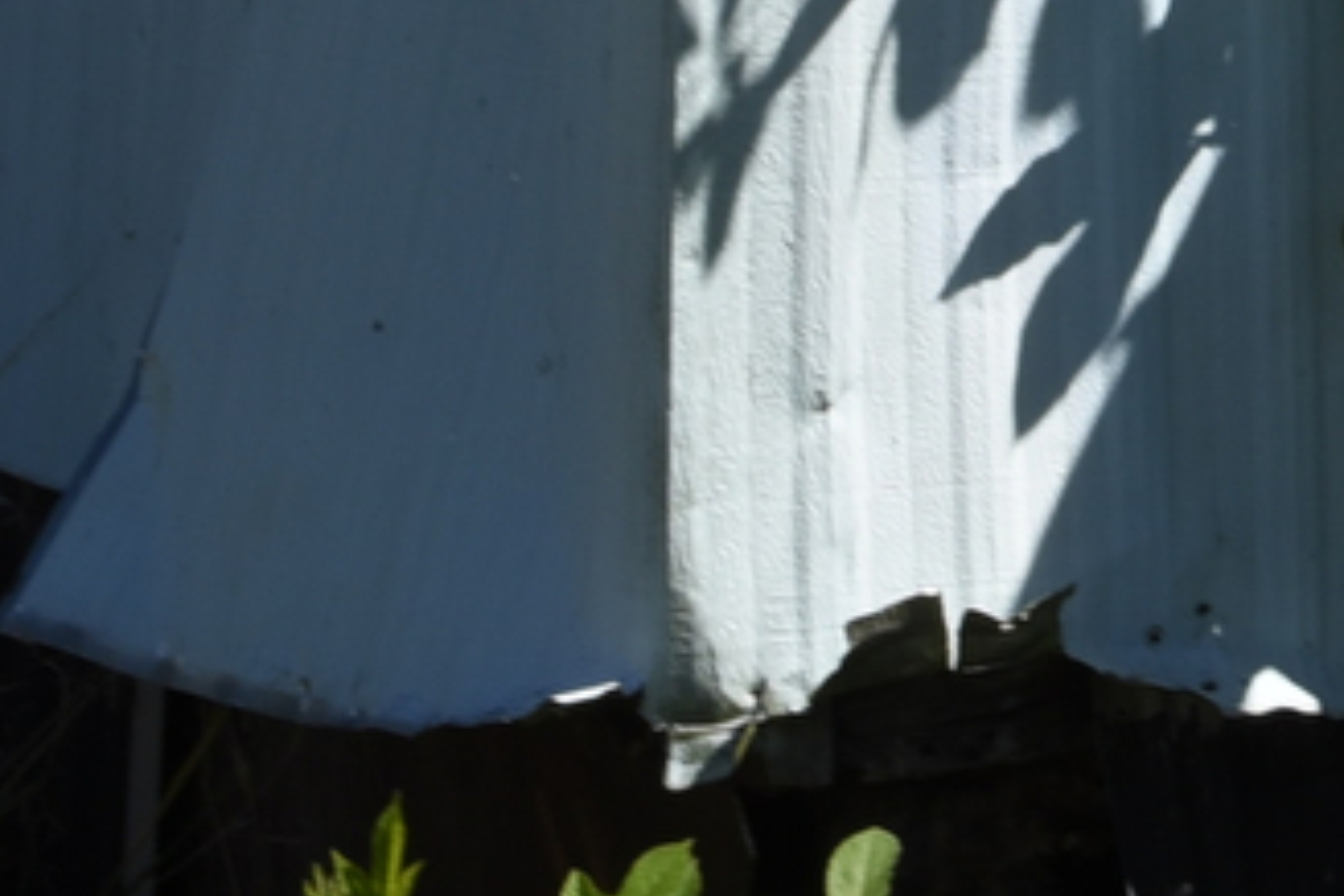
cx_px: 3317
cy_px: -715
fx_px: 6570
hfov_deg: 10.1
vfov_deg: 7.6
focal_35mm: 176
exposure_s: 1/80
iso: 100
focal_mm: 24
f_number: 14
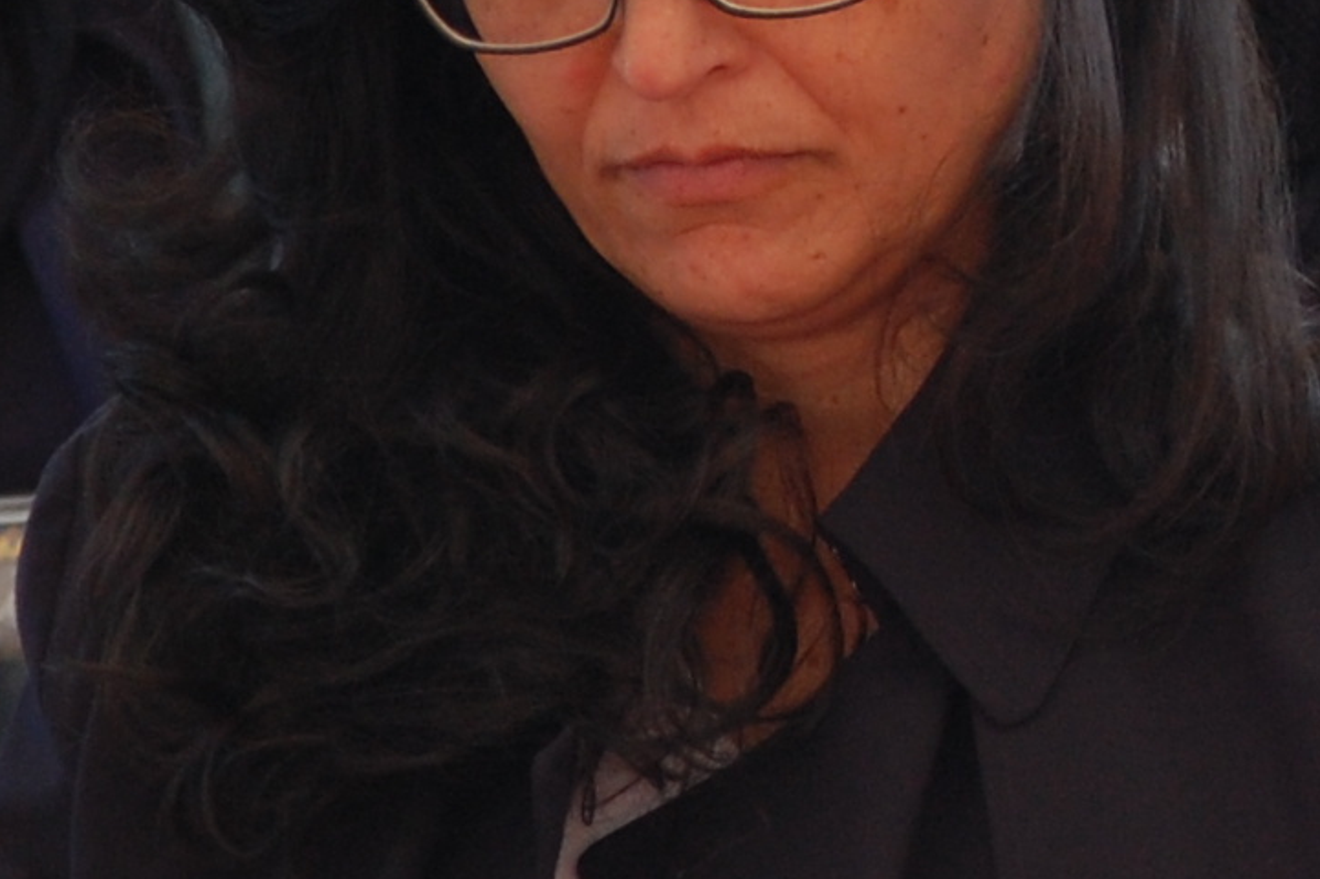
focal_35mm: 563
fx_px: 20633
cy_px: -597
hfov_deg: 3.6
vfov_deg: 2.4
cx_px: 2327
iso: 400
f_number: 4.5
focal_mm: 90
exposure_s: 1/320
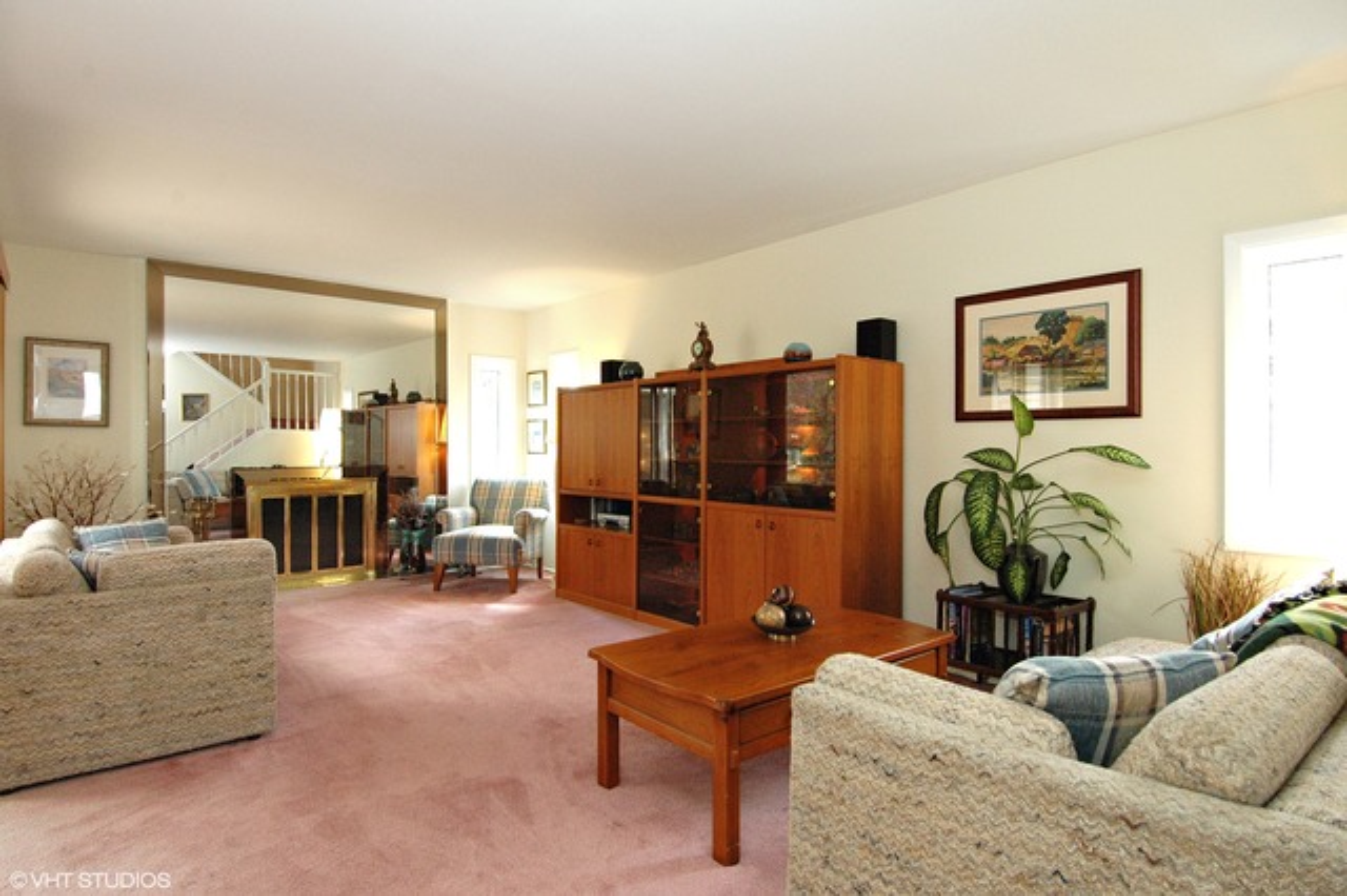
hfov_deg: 90.0
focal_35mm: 18
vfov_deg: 67.3
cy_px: 448
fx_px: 673
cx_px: 674
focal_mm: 12
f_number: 8
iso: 800
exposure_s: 1/30
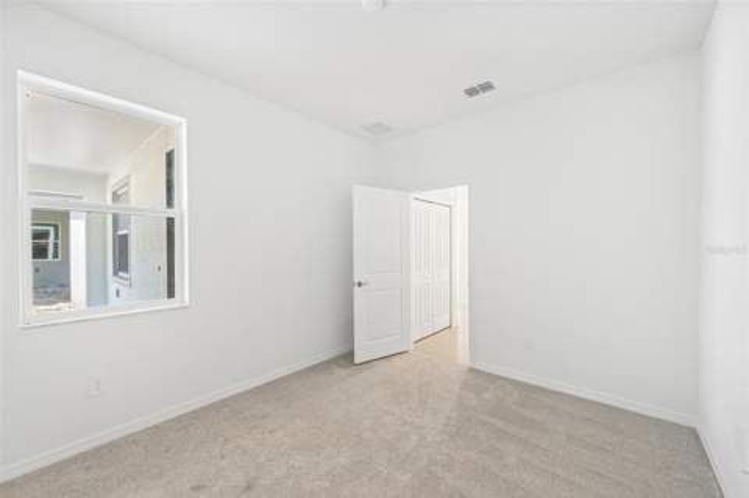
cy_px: 249
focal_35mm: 14
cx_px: 374
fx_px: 291
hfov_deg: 104.3
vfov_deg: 81.1
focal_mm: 14
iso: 400
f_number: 8
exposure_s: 1/15
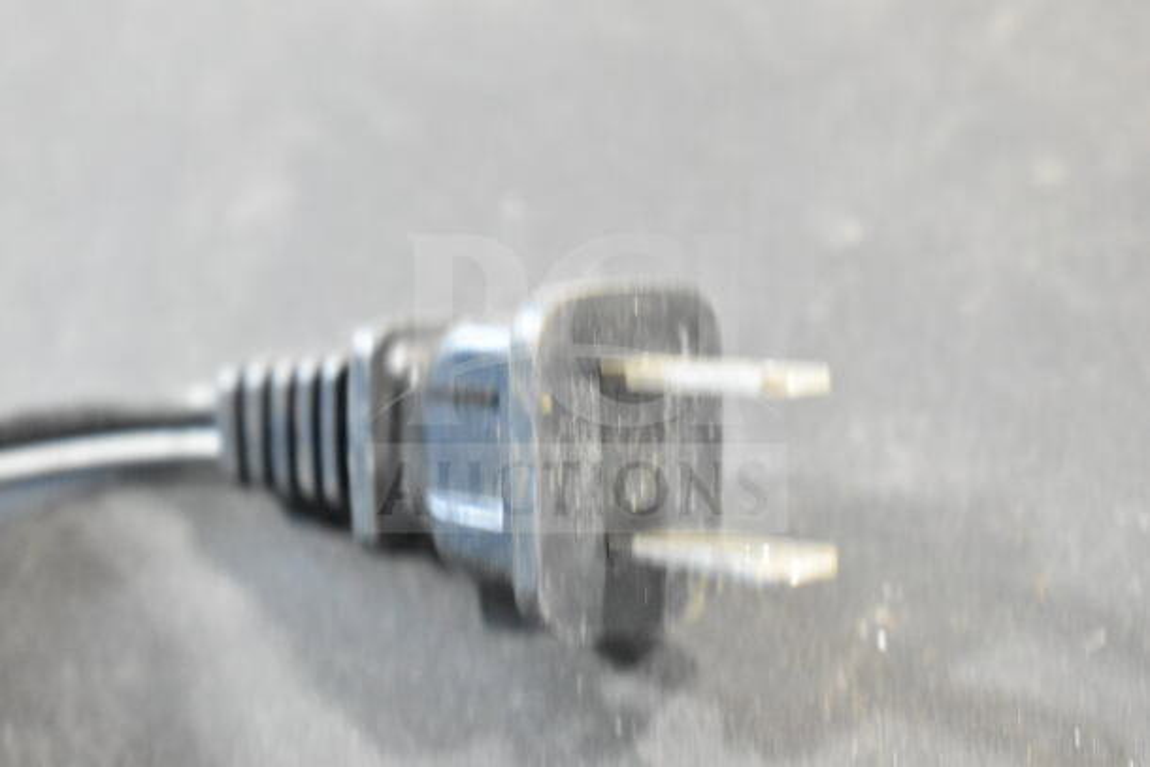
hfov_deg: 24.6
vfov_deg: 16.6
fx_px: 2636
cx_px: 575
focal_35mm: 82
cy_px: 384
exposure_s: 1/100
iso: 10000
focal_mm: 55
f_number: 5.6
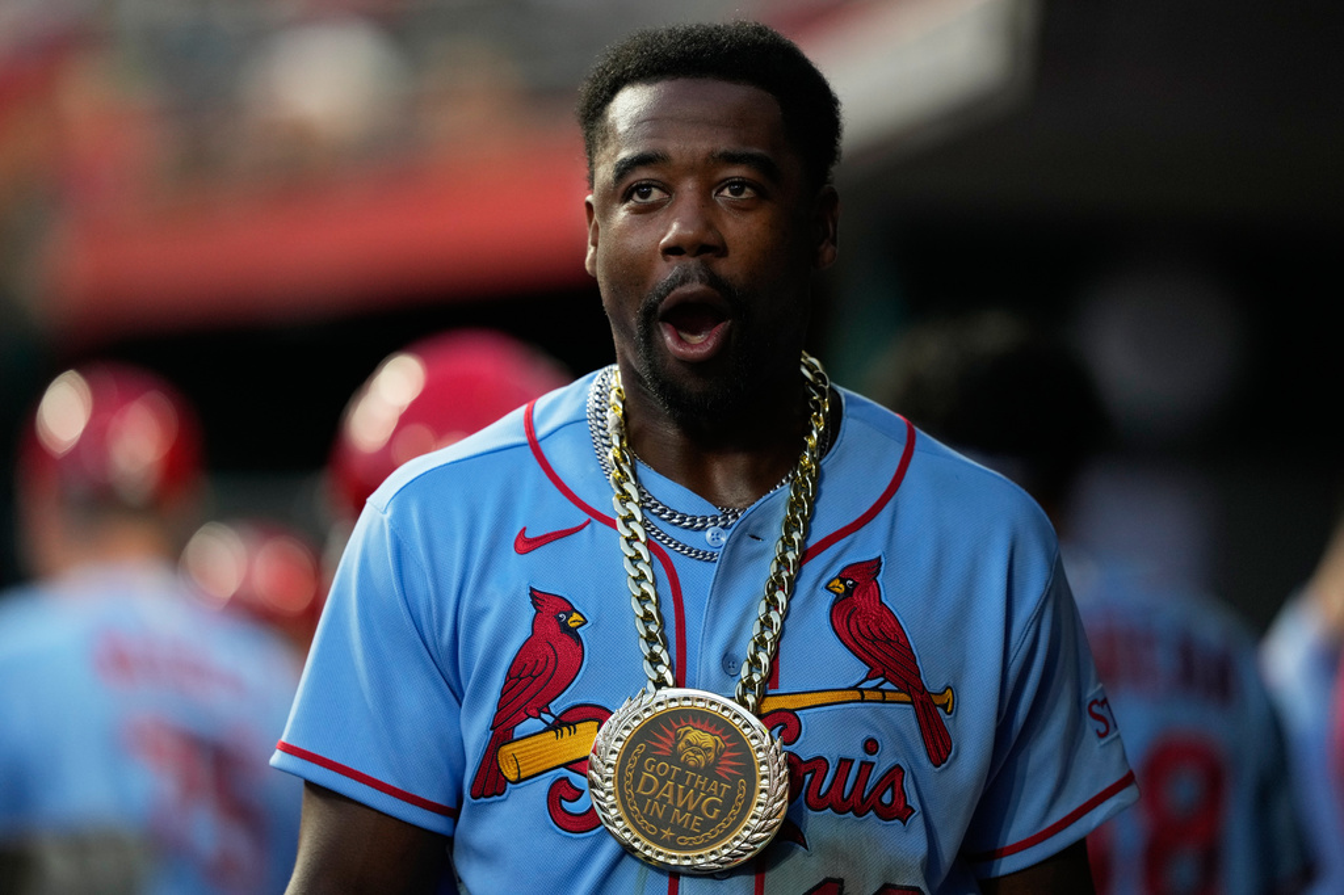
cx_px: 672
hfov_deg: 5.2
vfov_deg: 3.4
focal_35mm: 400
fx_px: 14928
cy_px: 448
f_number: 2.8
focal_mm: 400
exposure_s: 1/1000
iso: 2000
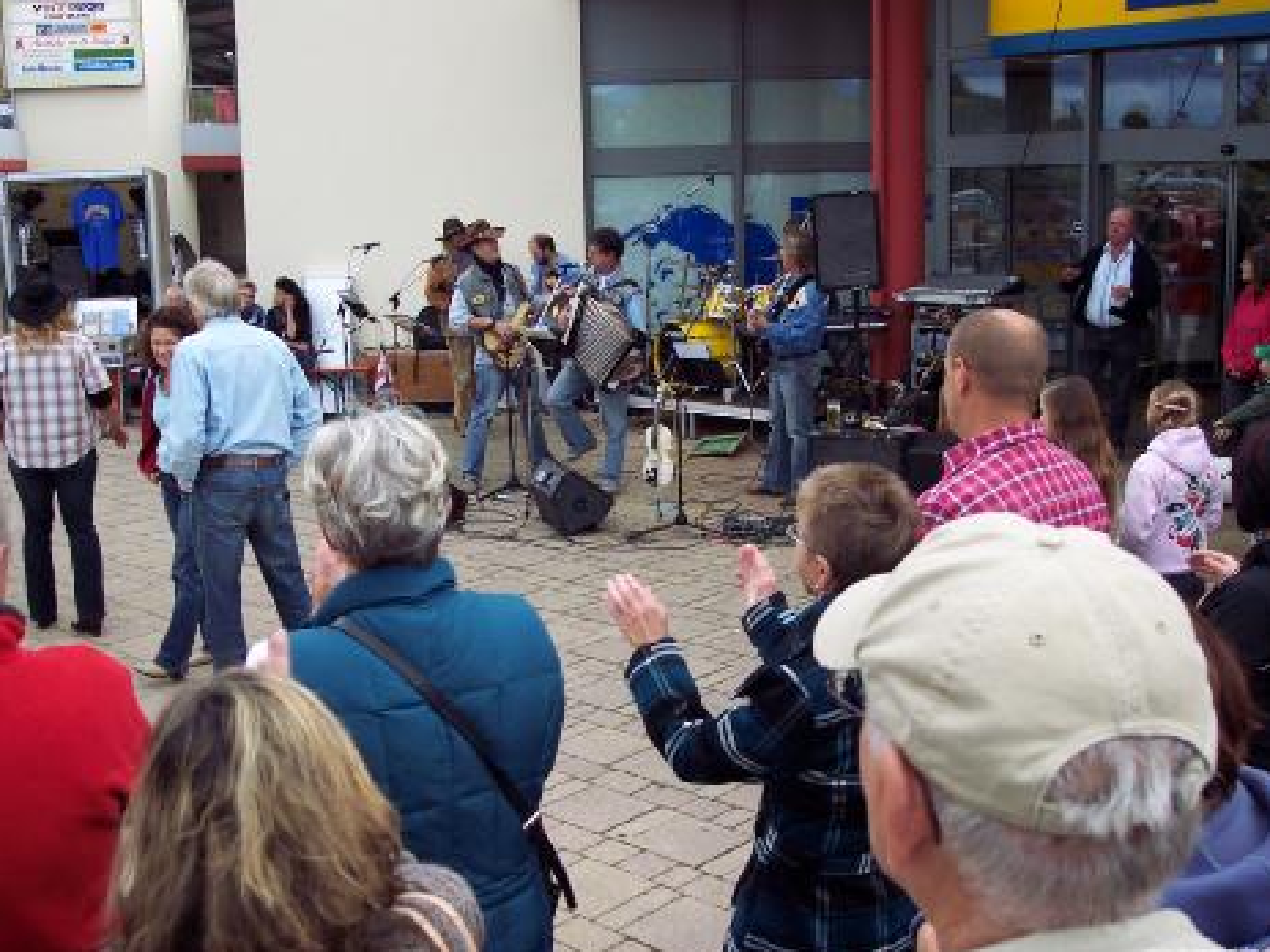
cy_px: 447
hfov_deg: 44.8
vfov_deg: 34.3
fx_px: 1541
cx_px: 591
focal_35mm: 42
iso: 100
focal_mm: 8
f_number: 3.4
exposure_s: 1/350
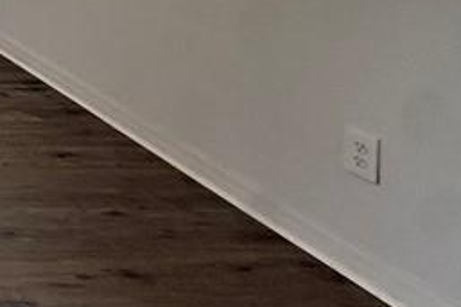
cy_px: -219
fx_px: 742
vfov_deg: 18.9
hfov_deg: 19.7
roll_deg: +1.9
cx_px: -445
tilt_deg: -3.7
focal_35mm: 58
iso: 160
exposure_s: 1/124
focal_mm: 2.22
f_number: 2.2
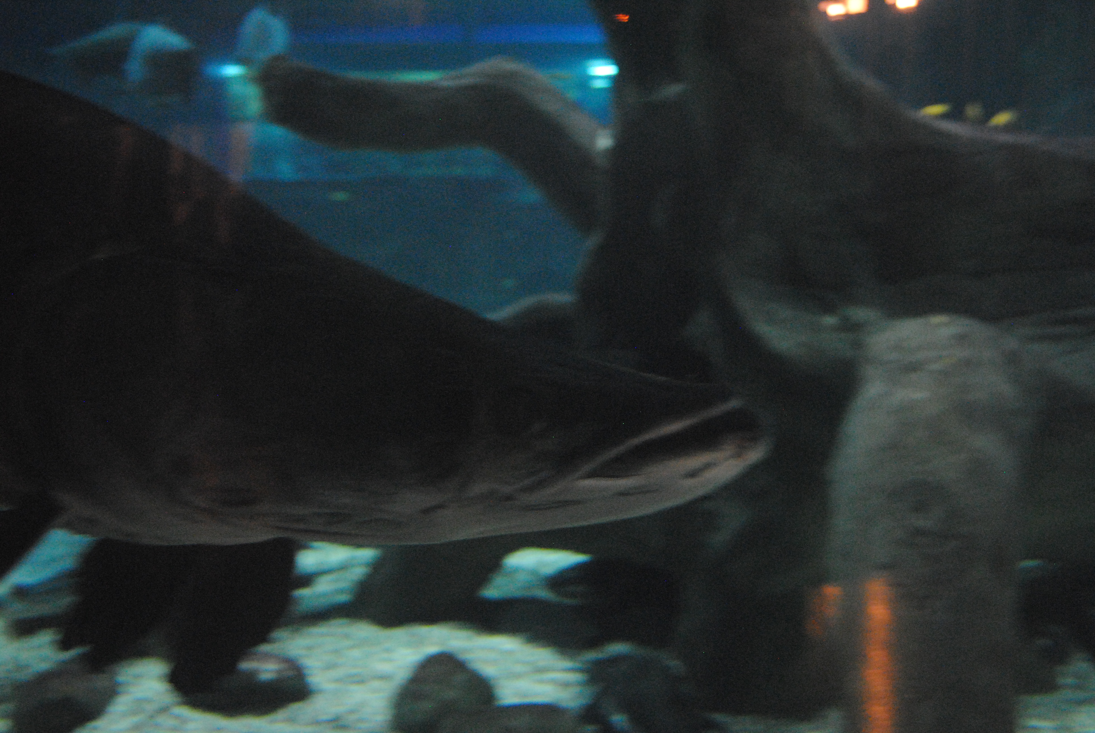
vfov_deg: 29.9
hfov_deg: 43.6
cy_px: 366
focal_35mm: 45
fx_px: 1370
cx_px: 548
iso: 1600
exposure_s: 1/20
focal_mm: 30
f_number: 4.5
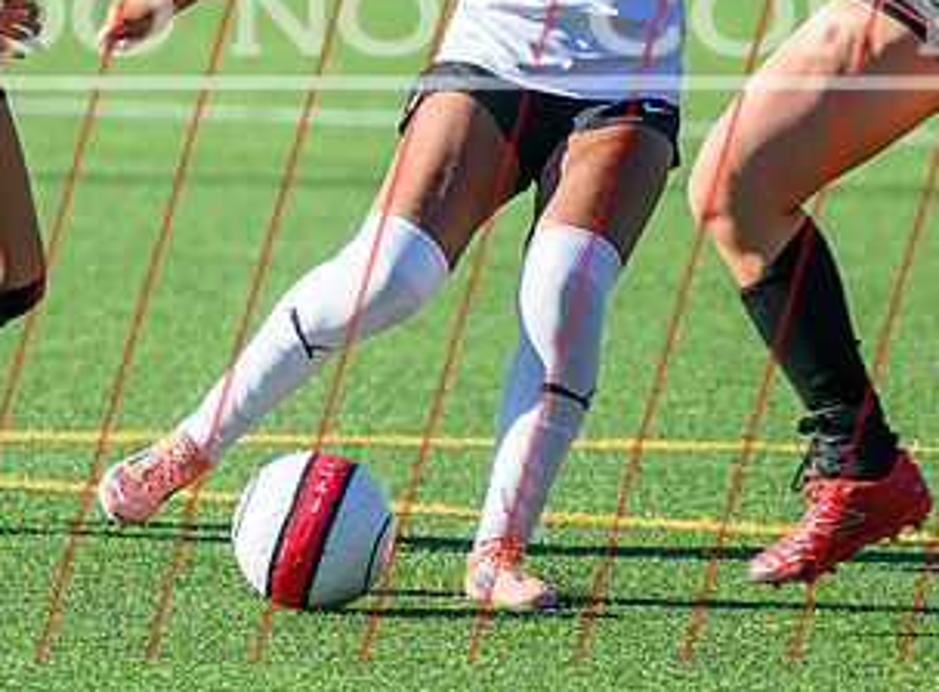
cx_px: 173
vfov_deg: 2.3
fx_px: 17009
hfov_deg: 3.2
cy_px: 164
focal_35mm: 631
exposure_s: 1/1250
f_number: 4
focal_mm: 210
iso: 220
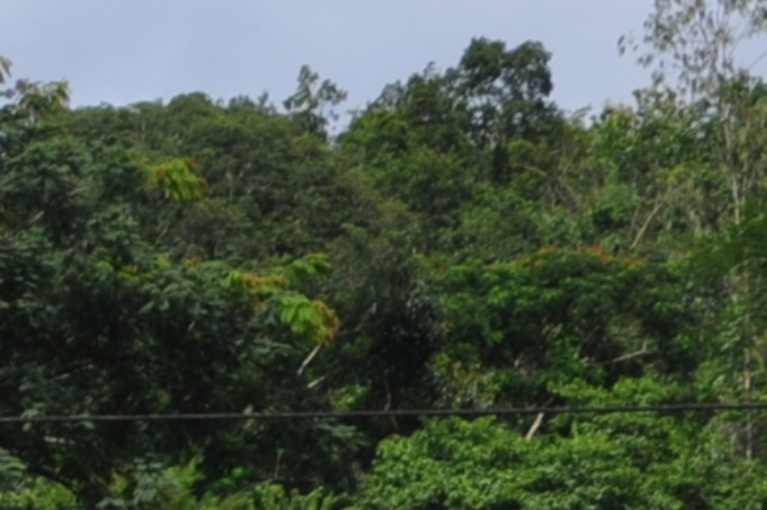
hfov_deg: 8.4
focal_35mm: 217
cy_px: 1430
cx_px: -1275
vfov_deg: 5.9
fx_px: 4619
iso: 200
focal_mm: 22
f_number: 10
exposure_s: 1/400
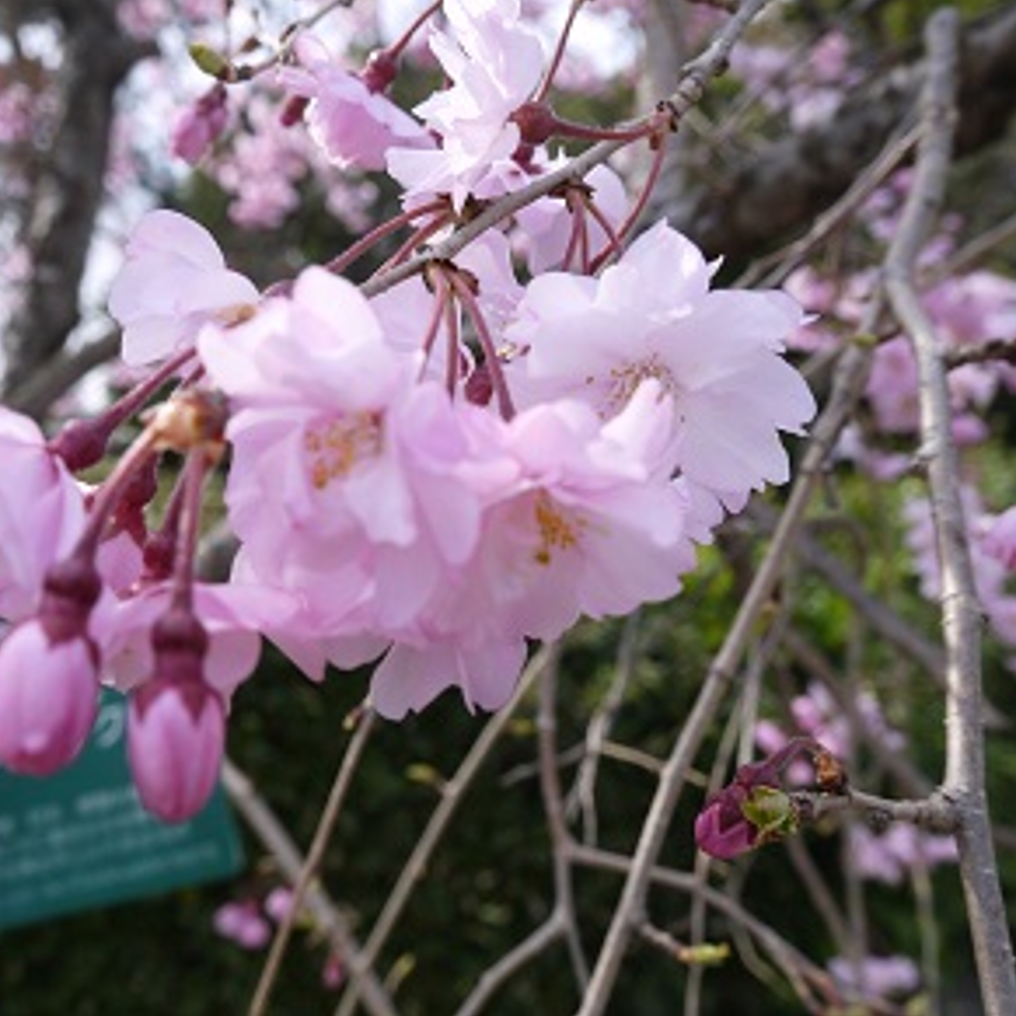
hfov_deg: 48.2
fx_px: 1129
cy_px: 496
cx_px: 422
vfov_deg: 48.4
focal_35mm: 34
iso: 160
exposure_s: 1/320
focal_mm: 14
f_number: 6.3
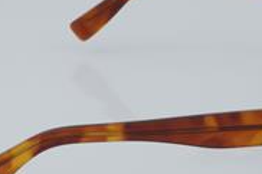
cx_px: 212
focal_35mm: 148
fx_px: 1077
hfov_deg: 13.8
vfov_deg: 9.2
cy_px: 106
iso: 100
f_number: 32
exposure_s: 1/4
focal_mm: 45
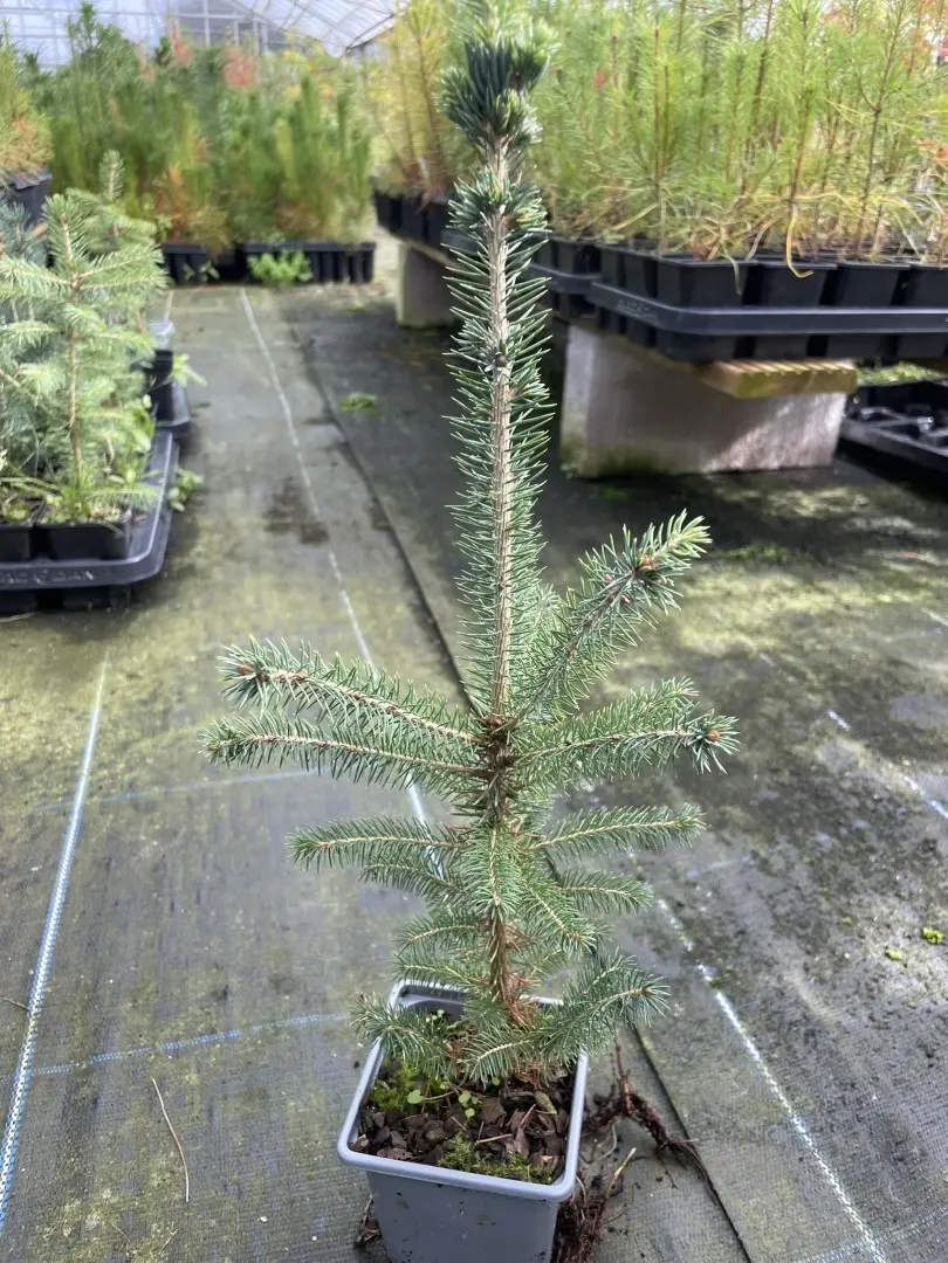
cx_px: 474
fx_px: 949
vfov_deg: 67.3
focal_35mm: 26
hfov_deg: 53.1
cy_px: 632
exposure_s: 1/450
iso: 32
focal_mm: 4.2
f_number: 1.6
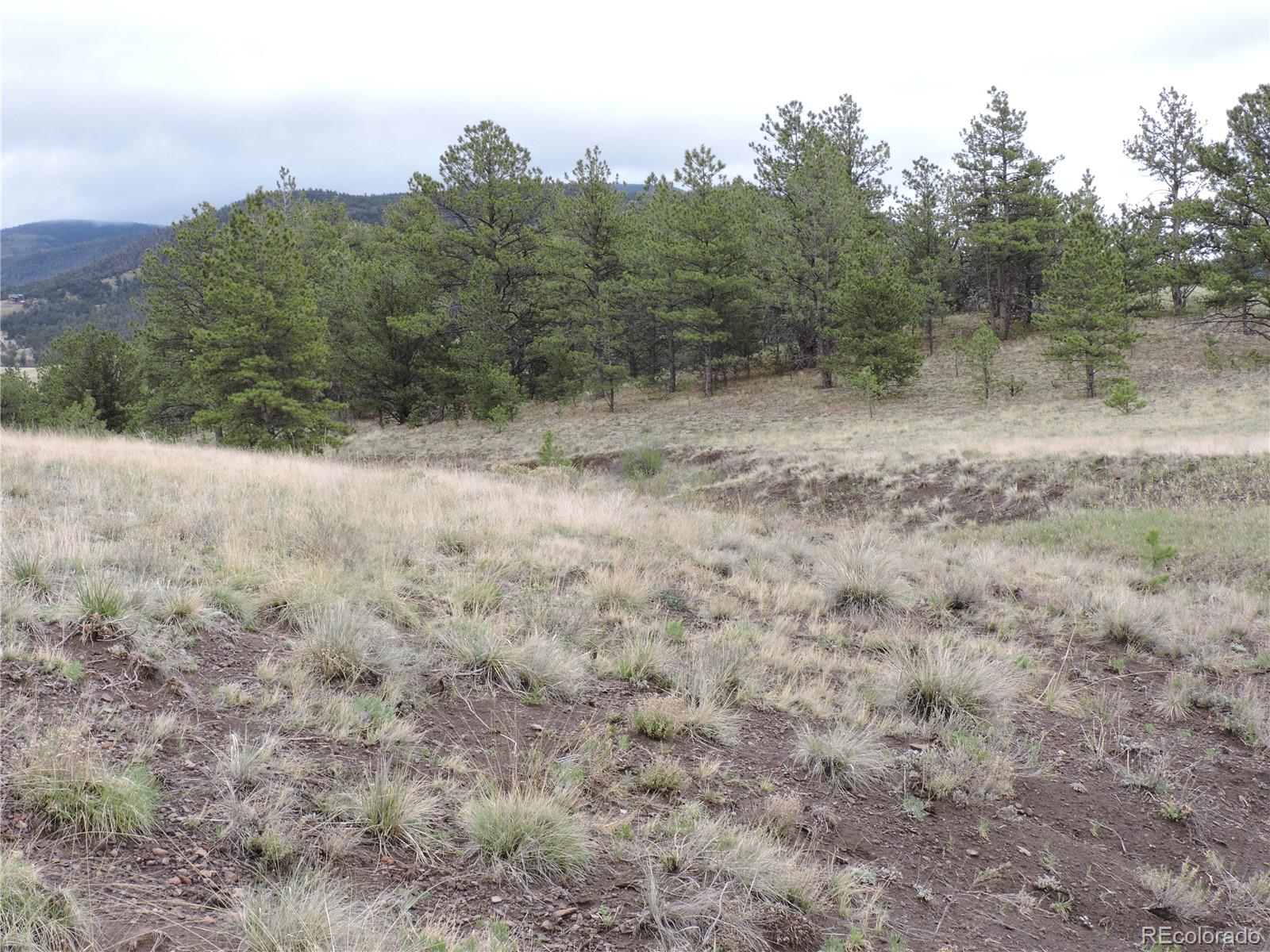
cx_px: 635
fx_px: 2018
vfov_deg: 26.6
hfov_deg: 34.9
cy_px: 476
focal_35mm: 55
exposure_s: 1/60
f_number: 5.8
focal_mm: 9.8
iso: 100
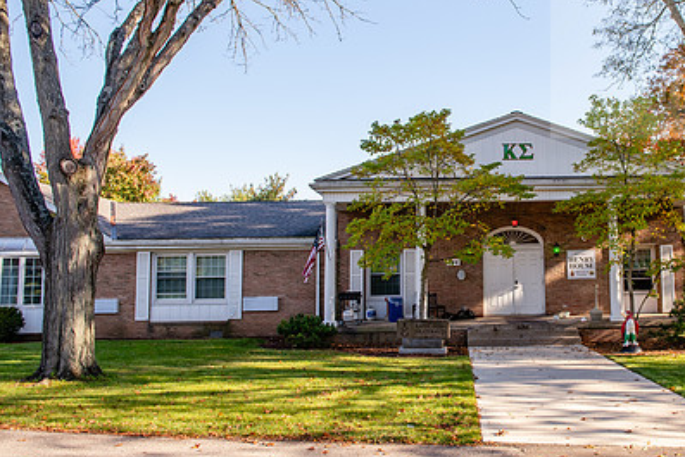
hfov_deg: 49.0
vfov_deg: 35.0
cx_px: 499
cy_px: 203
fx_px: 723
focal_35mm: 38
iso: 200
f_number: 4
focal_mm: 26
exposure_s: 1/400
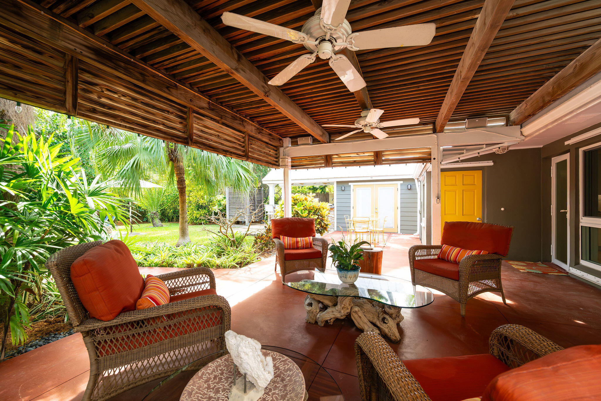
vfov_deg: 80.9
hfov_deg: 104.0
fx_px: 235
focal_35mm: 14
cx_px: 300
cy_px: 200
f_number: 8
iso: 1250
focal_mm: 14
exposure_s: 1/125
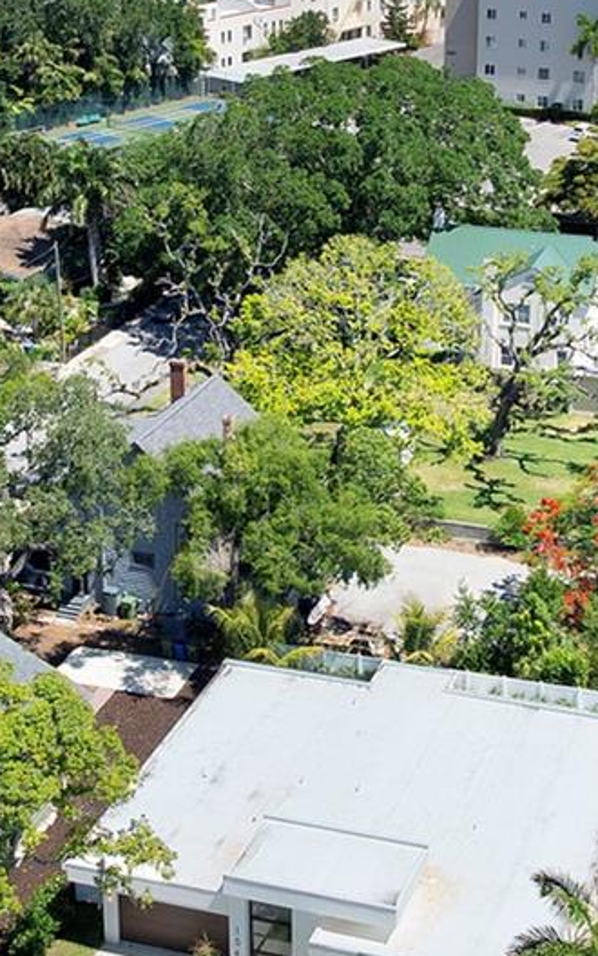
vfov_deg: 26.8
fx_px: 2008
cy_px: 423
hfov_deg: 16.9
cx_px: 355
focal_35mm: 77
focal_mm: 12.29
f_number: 2.8
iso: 170
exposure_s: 1/2000
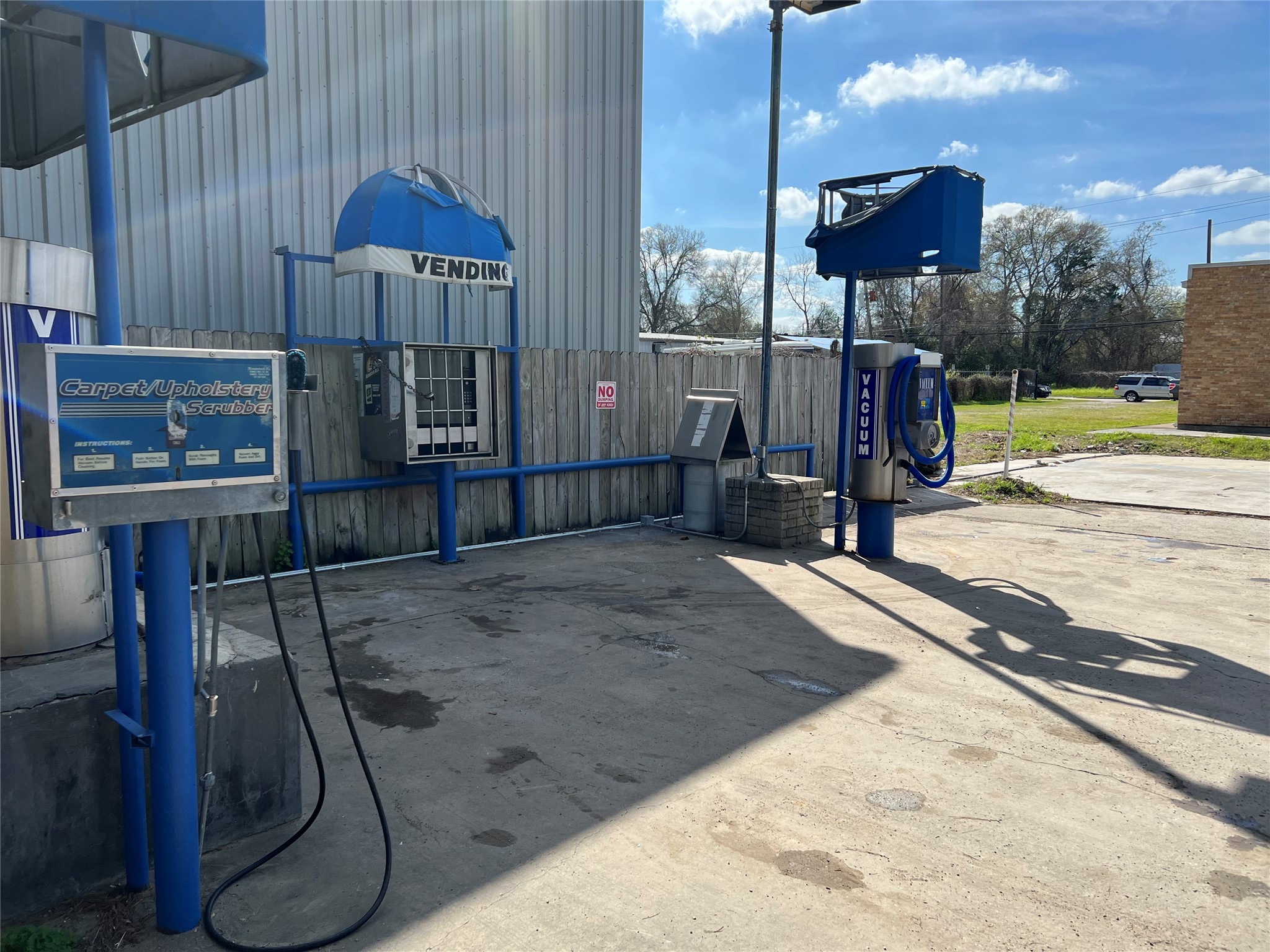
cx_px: 635
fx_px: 954
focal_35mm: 26
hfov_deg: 67.3
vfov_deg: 53.1
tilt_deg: -6.1
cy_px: 476
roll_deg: -0.1
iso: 50
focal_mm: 5.7
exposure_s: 1/3968
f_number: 1.5
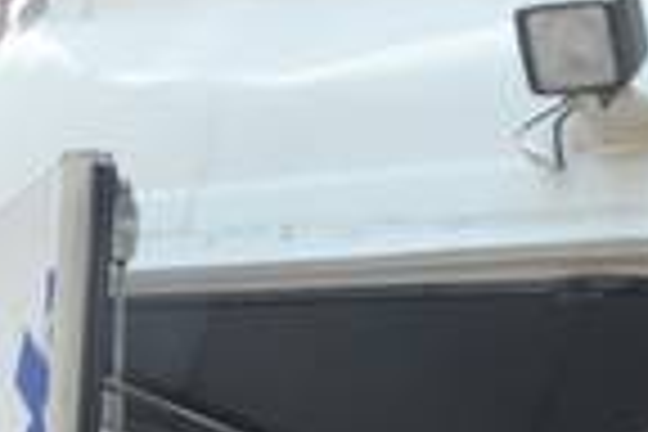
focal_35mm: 243
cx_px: -288
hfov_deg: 8.3
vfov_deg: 5.4
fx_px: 4374
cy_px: 1143
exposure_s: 1/125
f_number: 11
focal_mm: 26
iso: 500
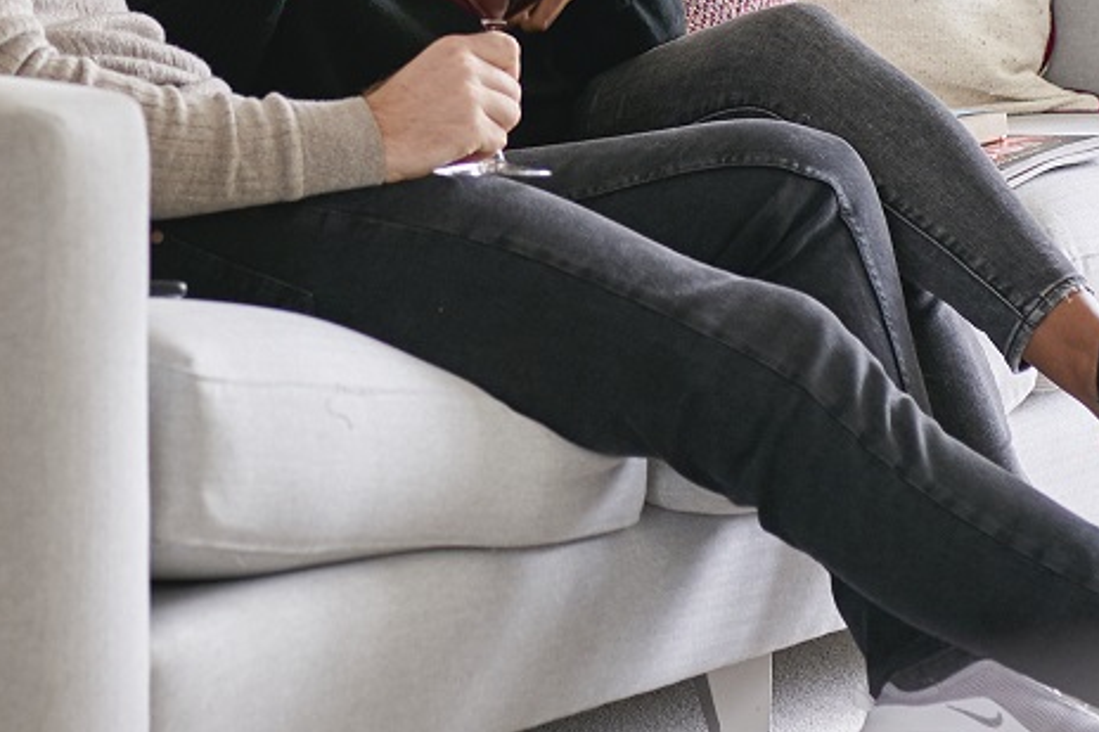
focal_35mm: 194
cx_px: 360
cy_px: -232
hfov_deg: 10.6
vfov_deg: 7.0
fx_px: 5920
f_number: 2
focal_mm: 50
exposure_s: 1/100
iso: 500
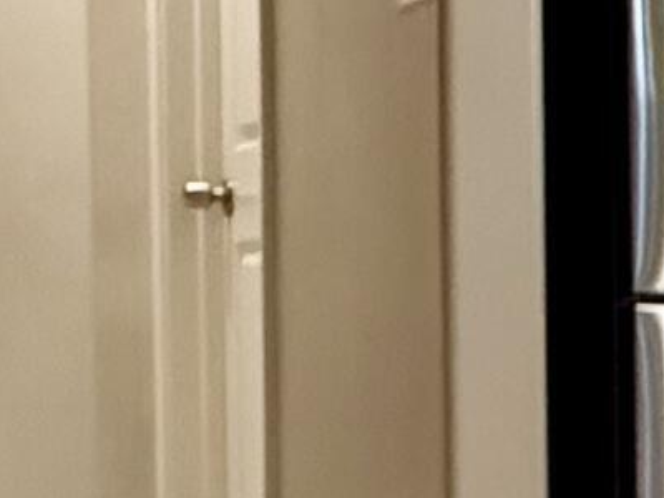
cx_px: 2143
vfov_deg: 14.0
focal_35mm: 105
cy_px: 405
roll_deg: -0.1
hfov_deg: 10.5
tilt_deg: -1.0
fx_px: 2014
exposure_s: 1/60
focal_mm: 2.22
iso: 640
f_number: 2.2
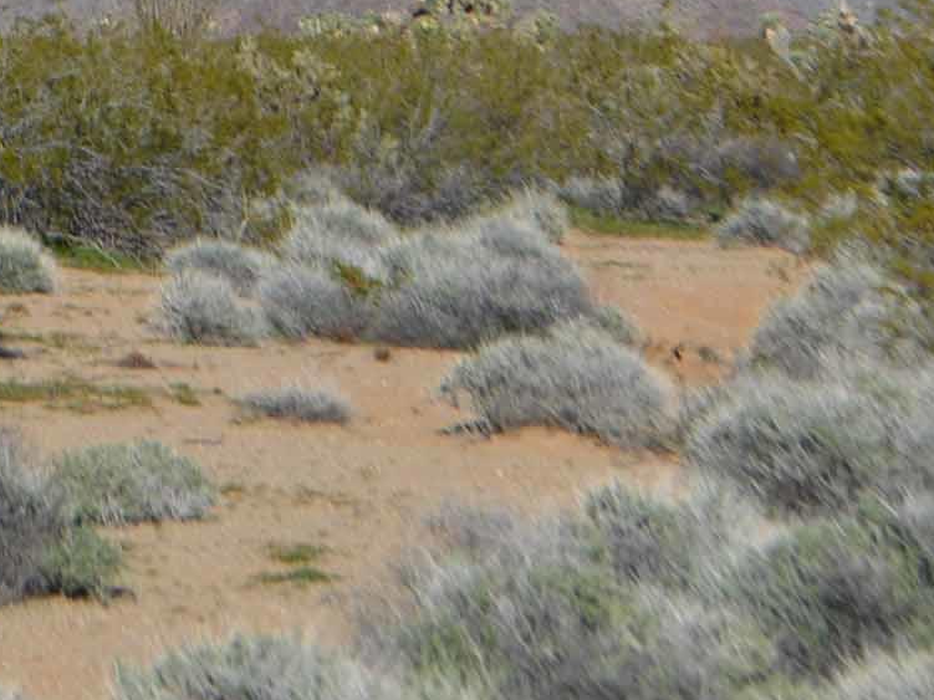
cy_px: -479
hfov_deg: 8.5
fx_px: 6205
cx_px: -226
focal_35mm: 230
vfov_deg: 6.3
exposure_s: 1/2000
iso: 400
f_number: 8
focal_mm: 40
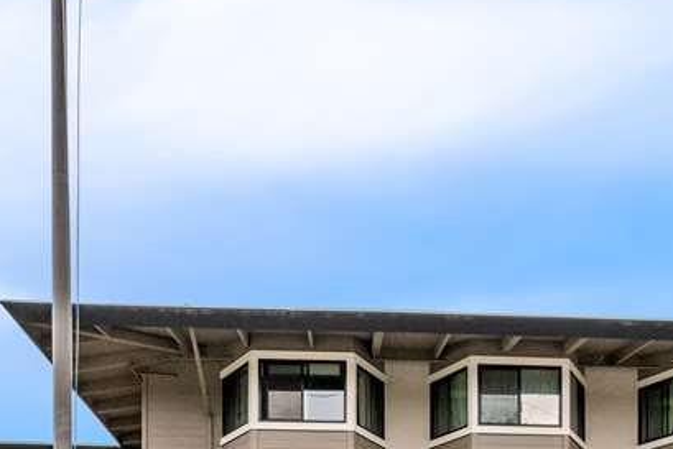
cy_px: 641
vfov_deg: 24.8
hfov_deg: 44.3
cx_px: 405
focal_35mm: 44
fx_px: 823
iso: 800
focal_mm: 12
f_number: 8
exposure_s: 1/5000
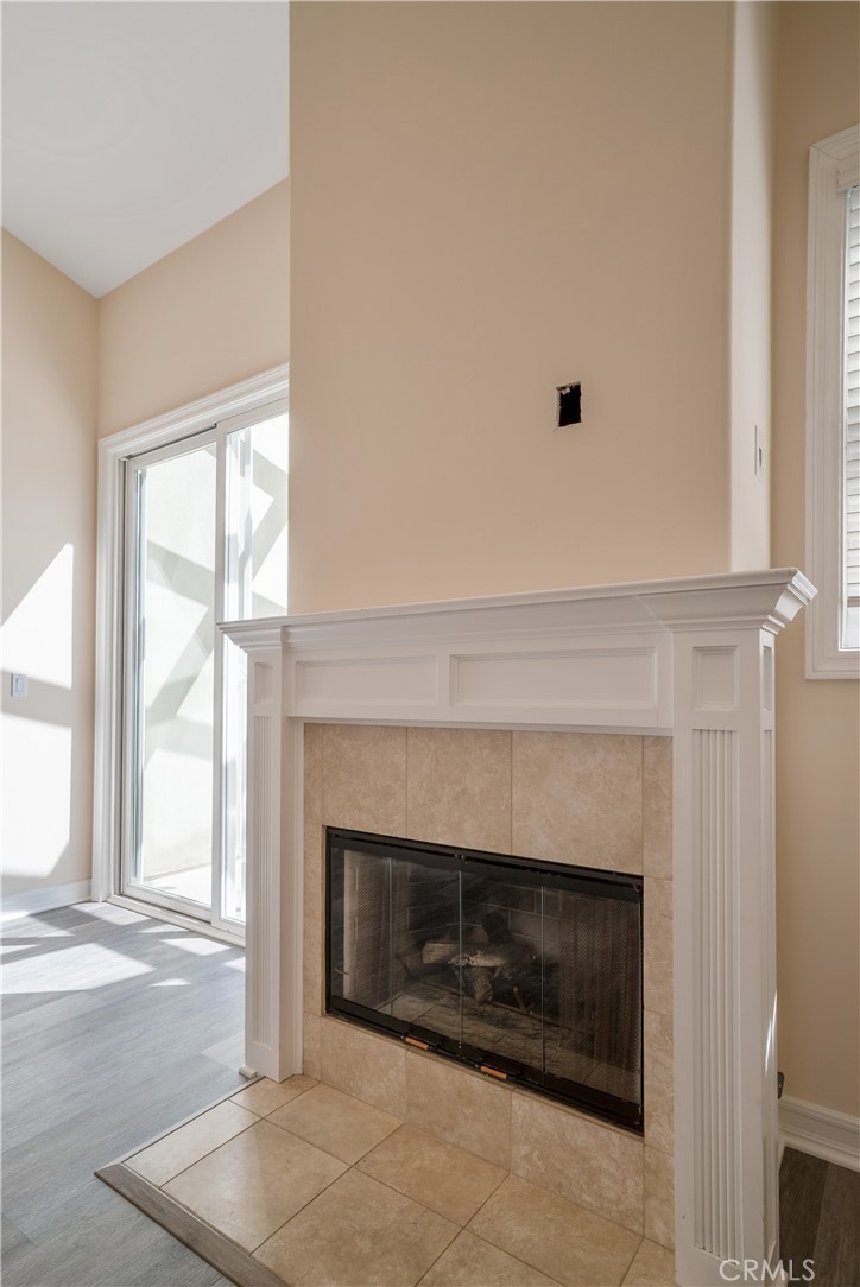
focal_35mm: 18
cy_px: 644
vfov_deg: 90.0
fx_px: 644
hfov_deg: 67.5
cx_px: 430
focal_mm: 18
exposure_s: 1/320
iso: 125
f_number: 8
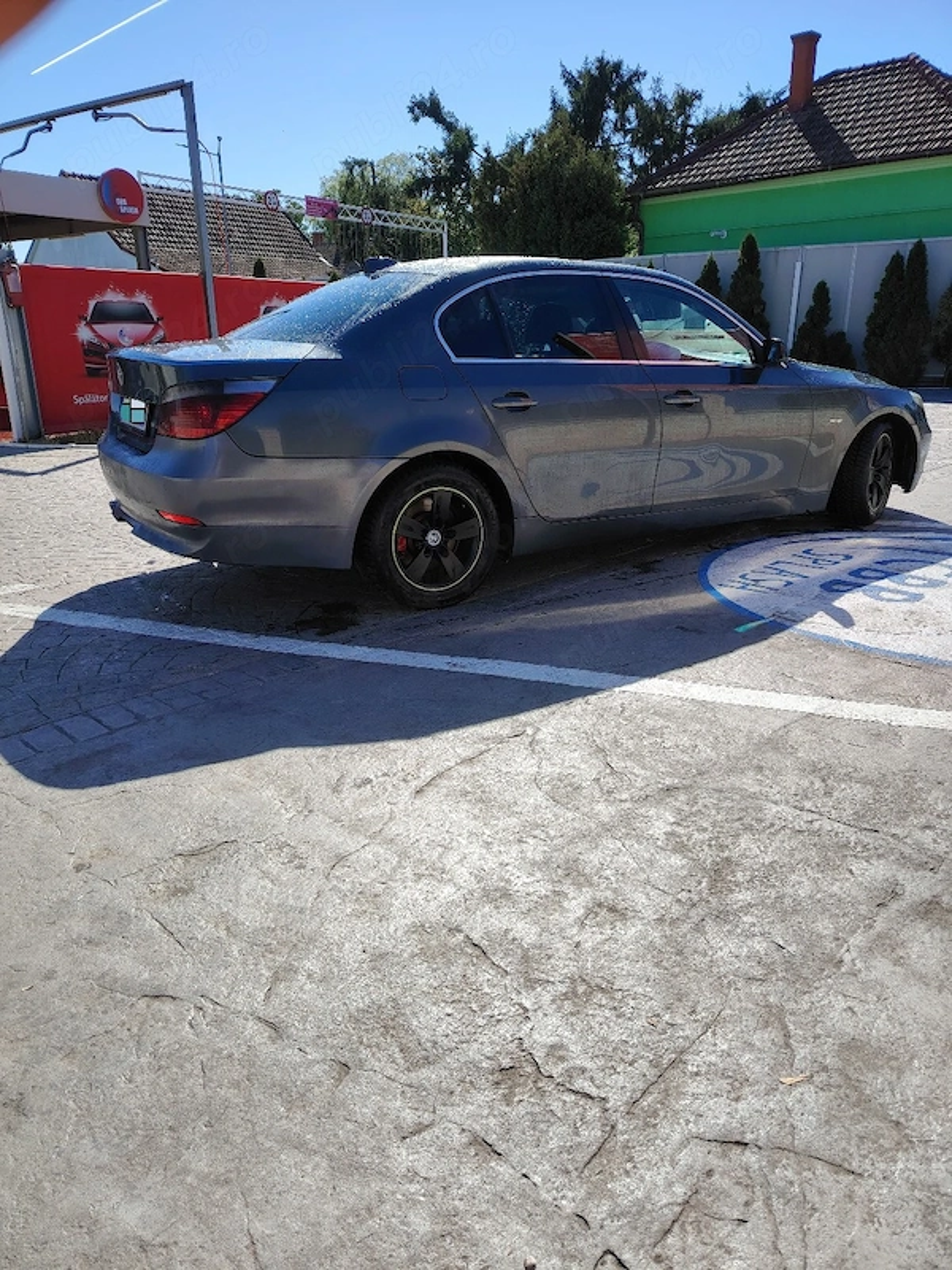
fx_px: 880
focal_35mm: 24
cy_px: 635
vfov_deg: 71.6
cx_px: 476
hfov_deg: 56.8
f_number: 1.75
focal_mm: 5.25
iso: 100
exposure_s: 1/1000
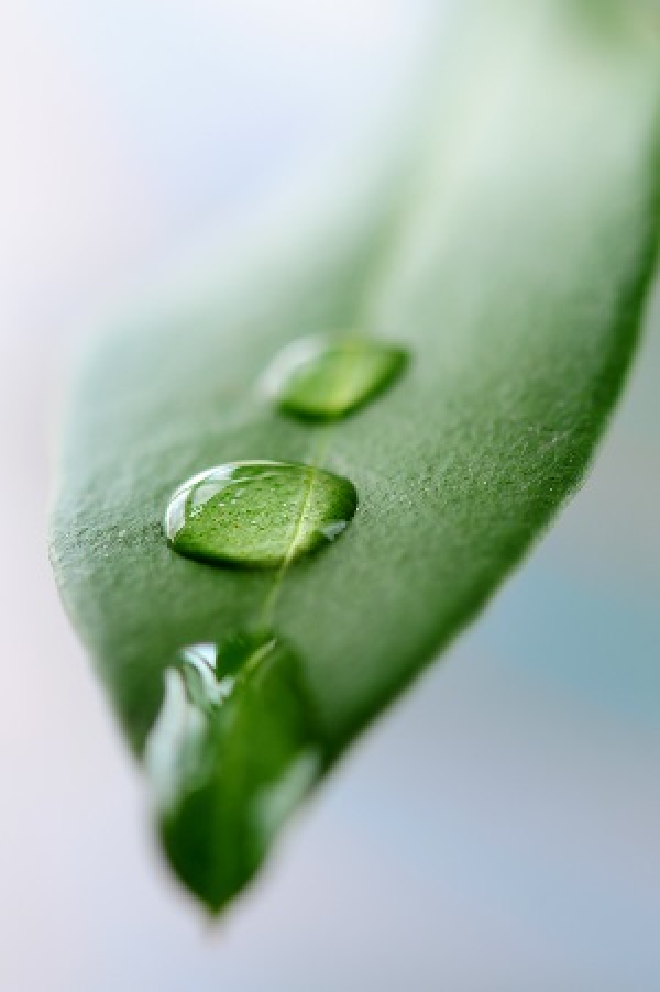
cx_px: 330
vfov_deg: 13.0
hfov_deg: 8.7
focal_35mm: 158
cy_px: 496
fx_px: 4338
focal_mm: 105
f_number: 7.1
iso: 200
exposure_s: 1/25
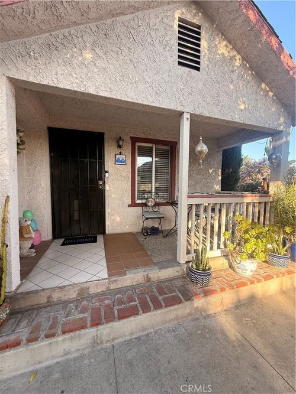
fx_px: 160
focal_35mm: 14
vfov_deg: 102.1
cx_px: 148
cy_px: 197
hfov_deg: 85.7
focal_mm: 2.22
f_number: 2.2
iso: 40
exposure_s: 1/99
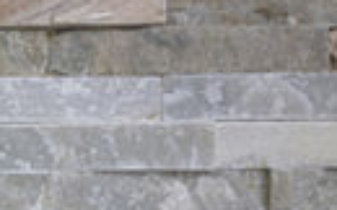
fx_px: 1312
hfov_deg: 13.5
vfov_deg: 8.7
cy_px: 414
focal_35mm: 143
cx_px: -226
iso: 50
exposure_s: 1/56
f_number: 2.4
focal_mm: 4.28
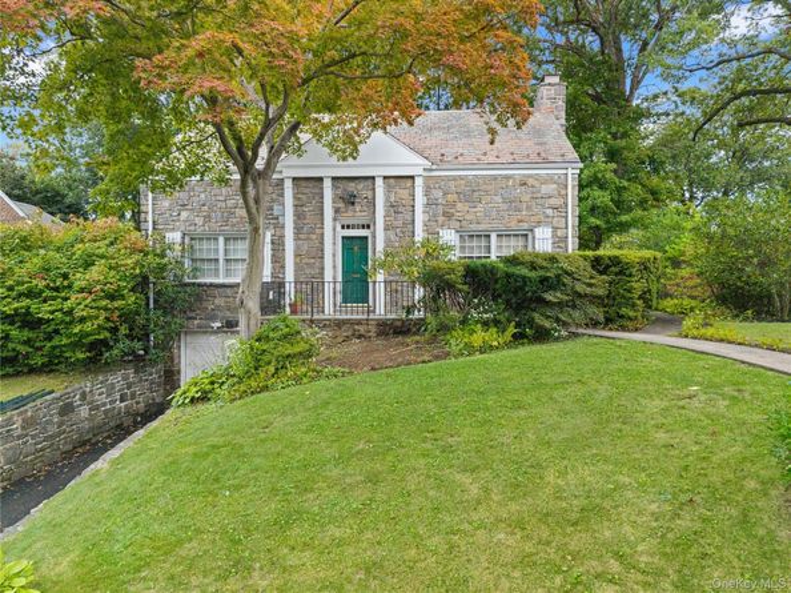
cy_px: 296
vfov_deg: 56.8
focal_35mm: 24
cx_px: 396
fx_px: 548
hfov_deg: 71.6
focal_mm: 8.67
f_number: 1.8
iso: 200
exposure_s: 1/180
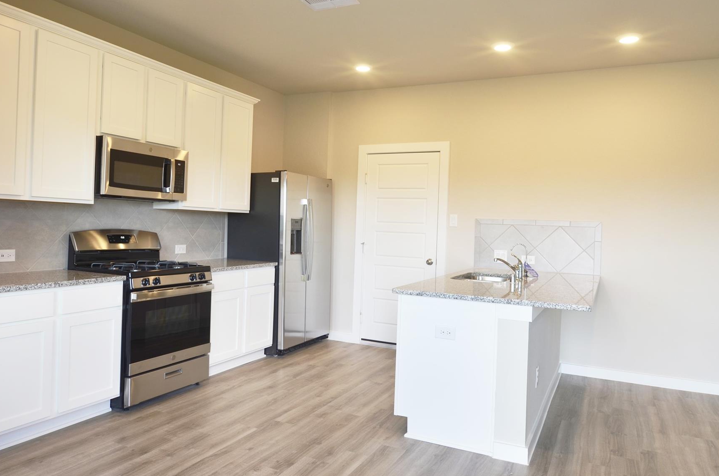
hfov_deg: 71.6
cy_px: 221
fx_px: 498
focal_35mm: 25
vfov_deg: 51.0
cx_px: 357
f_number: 3.2
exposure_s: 1/40
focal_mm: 14
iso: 100
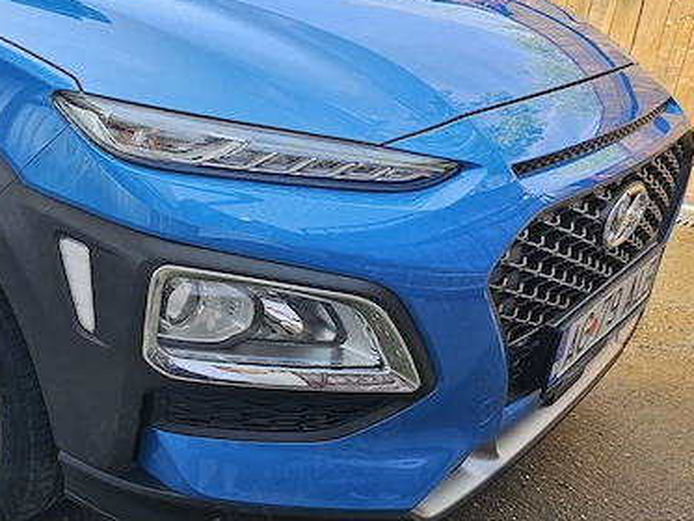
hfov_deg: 47.7
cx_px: 153
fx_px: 742
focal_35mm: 37
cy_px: 229
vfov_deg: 38.6
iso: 20
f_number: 1.7
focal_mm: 6.3
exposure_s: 1/100
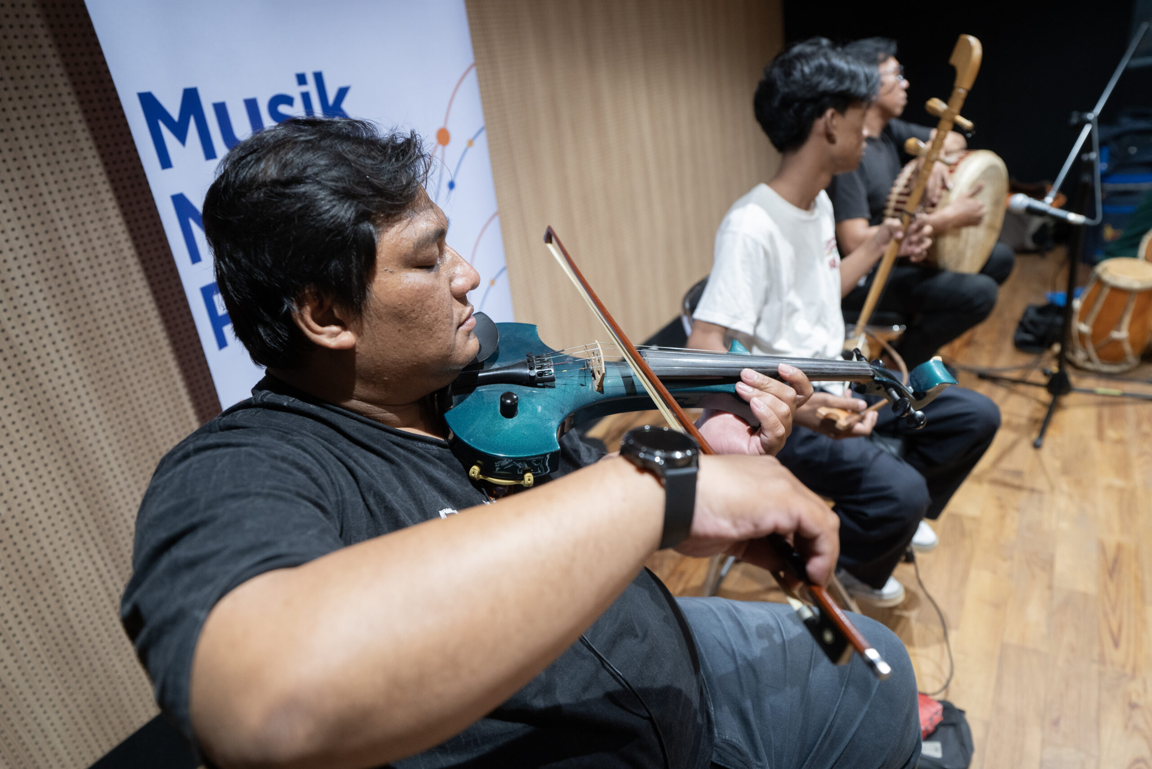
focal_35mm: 23
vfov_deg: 55.1
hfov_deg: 76.1
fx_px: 736
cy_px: 384
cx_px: 576
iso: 1250
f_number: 2.8
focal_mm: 23
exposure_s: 1/80
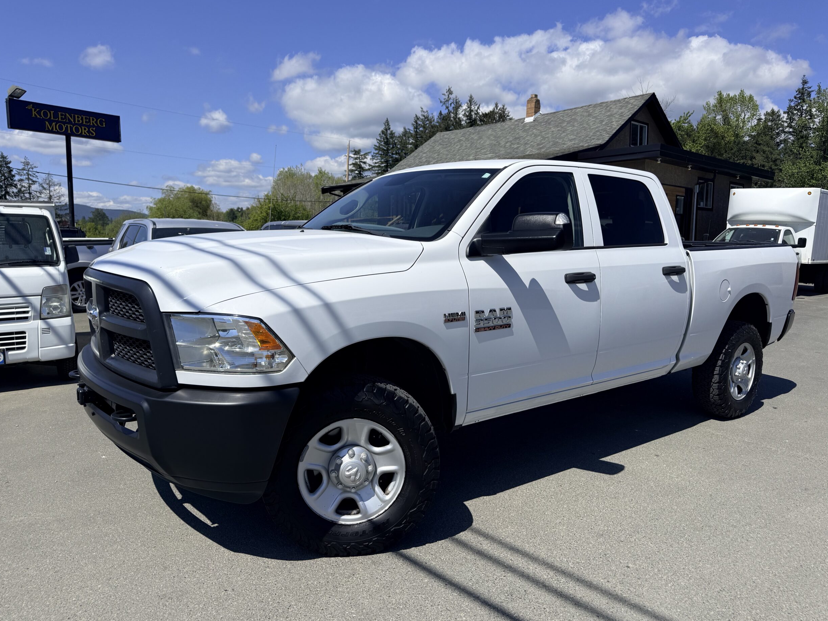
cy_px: 309
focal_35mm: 25
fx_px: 598
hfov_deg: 69.4
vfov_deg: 54.9
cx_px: 416
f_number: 1.78
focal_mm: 6.76
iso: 80
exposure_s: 1/7353
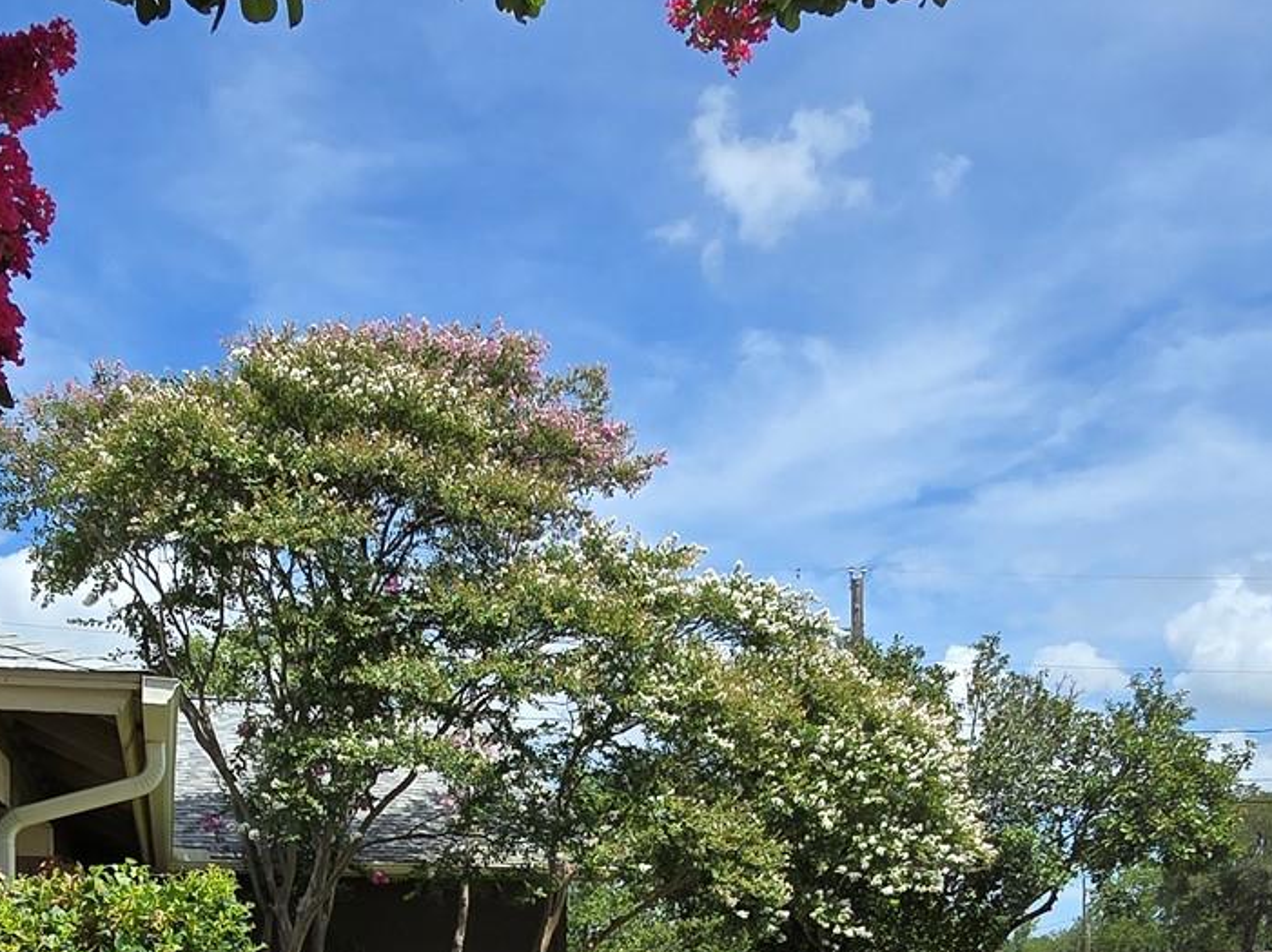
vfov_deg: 33.1
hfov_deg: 48.9
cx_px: 568
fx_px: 1396
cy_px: 1037
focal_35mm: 38
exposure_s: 1/2283
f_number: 2.2
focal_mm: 2.2
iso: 50
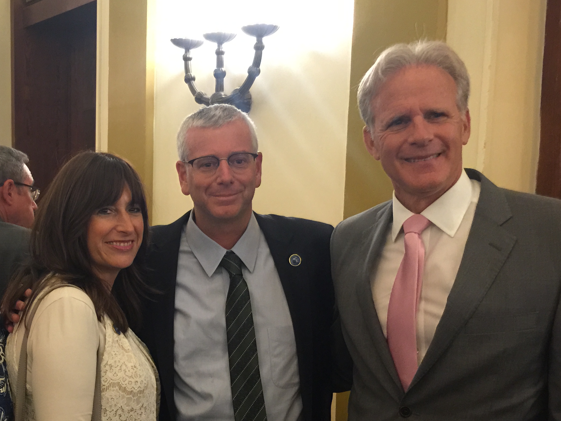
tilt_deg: -6.4
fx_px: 729
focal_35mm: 45
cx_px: 149
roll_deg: -2.2
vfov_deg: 31.9
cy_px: 282
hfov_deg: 41.0
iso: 125
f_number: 2.2
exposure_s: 1/10
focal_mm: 4.15
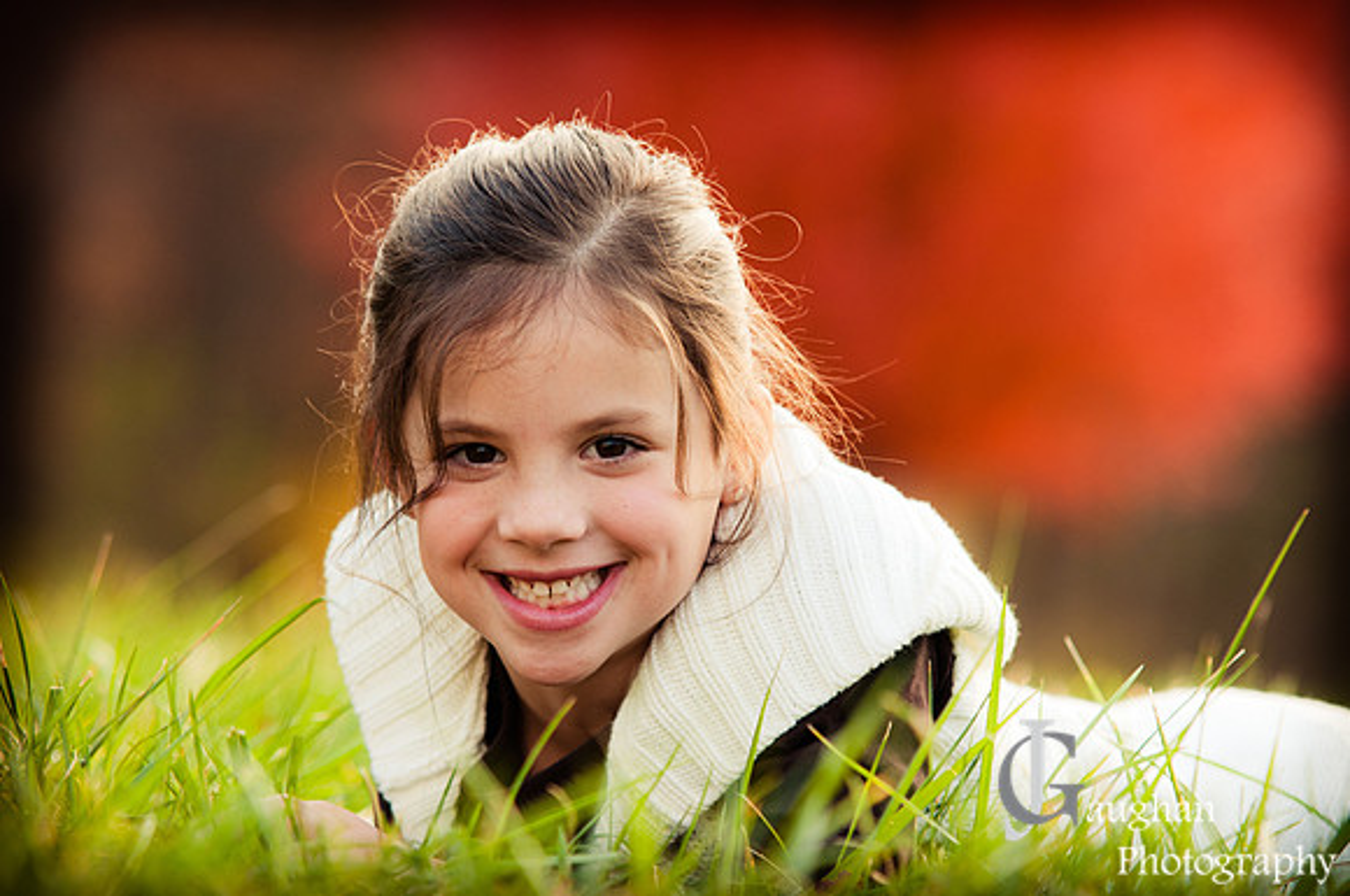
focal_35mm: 195
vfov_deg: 7.0
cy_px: 448
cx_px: 675
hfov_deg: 10.6
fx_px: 7302
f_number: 3.2
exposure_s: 1/320
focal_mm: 130
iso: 200
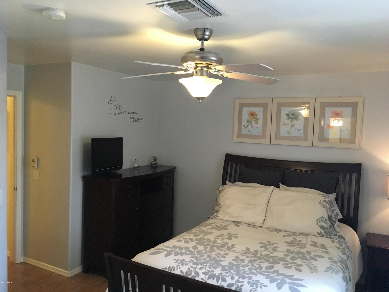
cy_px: 146
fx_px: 326
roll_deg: -1.8
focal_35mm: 29
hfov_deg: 61.7
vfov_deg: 48.2
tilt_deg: -5.1
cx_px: 194
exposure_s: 1/30
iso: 200
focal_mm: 4.15
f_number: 2.2
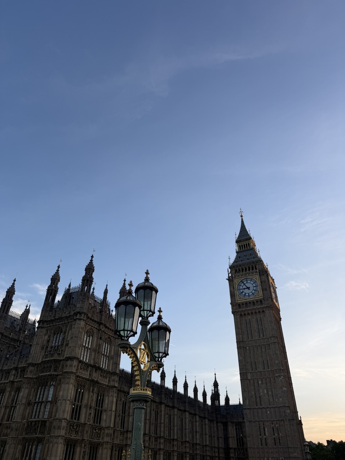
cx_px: 172
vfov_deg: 71.6
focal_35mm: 24
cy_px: 230
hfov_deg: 56.8
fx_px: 319
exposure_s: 1/943
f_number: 1.78
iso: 80
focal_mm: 6.76
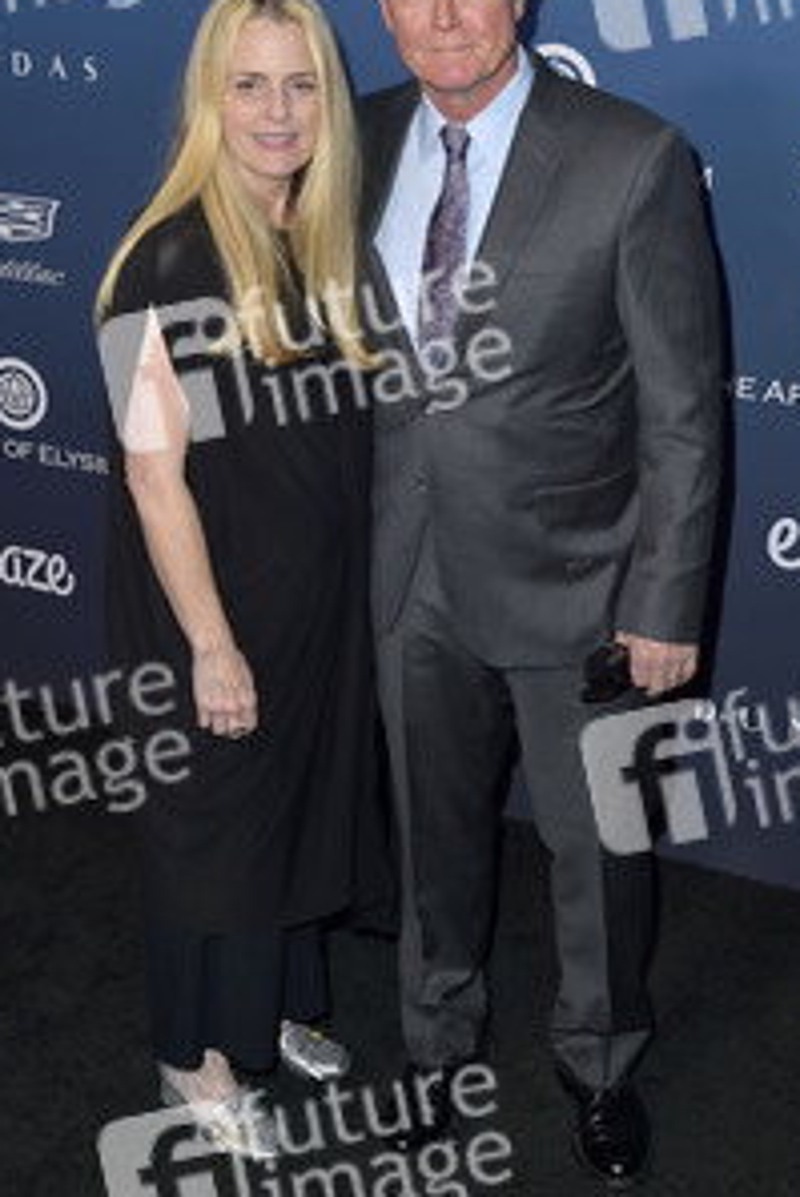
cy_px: 558
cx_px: 424
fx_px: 1565
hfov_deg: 28.7
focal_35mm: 47
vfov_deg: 41.9
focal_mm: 35
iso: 250
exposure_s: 1/250
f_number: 5.6
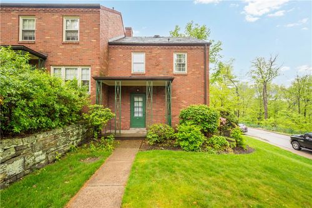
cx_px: 156
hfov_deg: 100.4
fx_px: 130
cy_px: 104
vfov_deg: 77.3
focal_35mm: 15
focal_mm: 10
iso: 100
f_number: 6.3
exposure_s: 1/30
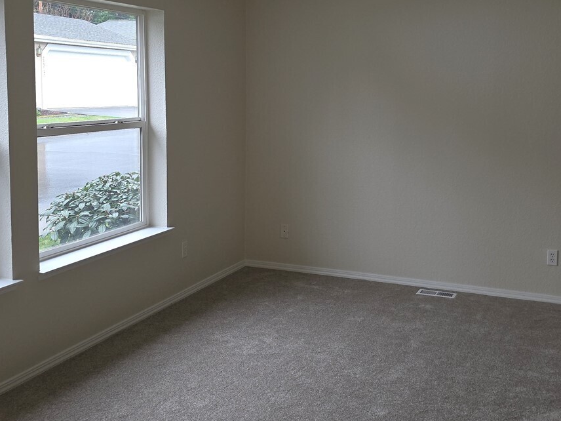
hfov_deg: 43.6
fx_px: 697
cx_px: 341
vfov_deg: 33.4
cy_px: 151
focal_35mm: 43
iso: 64
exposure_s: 1/60
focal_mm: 6.3
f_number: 1.7
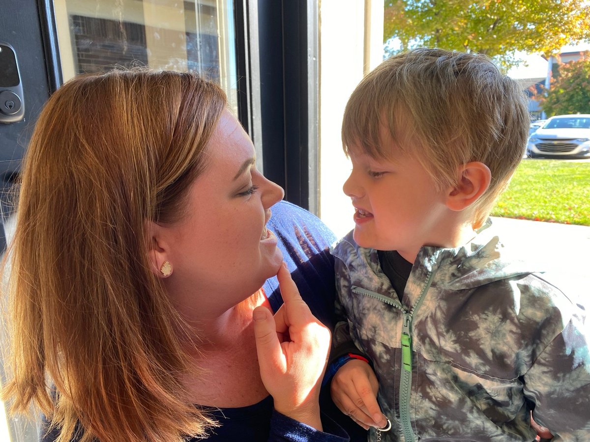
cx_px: 295
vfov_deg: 53.1
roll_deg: +1.1
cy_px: 221
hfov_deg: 67.3
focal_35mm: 26
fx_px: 443
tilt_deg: -13.8
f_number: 1.8
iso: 40
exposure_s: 1/121
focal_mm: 4.25
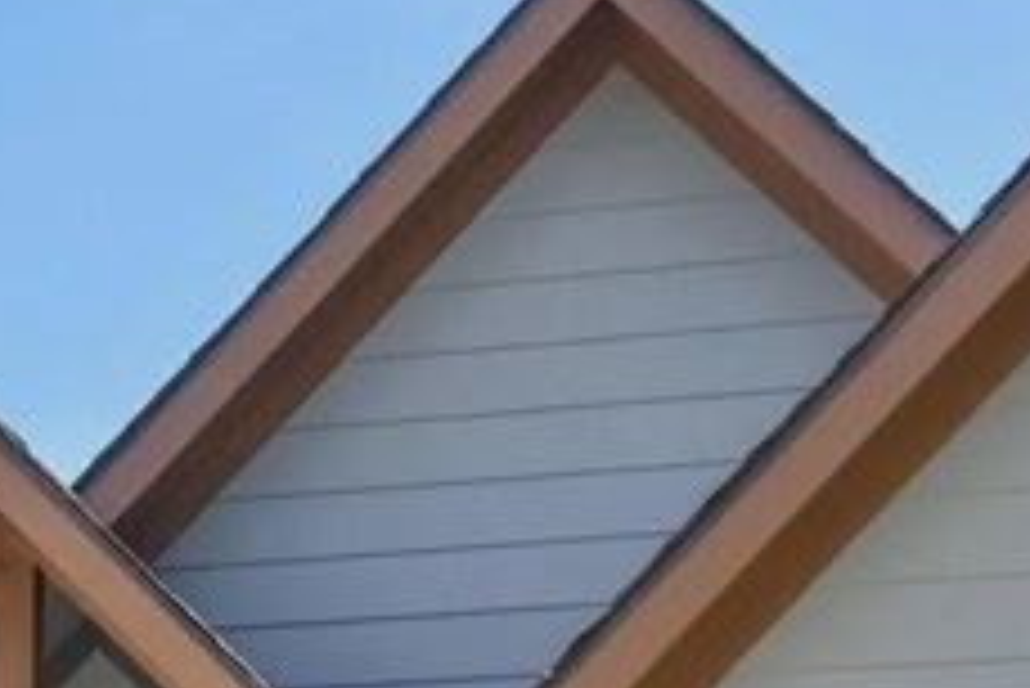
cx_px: 328
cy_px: 1259
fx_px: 3270
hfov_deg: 17.8
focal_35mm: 114
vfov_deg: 11.2
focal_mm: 25.5
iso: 400
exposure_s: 1/640
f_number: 8
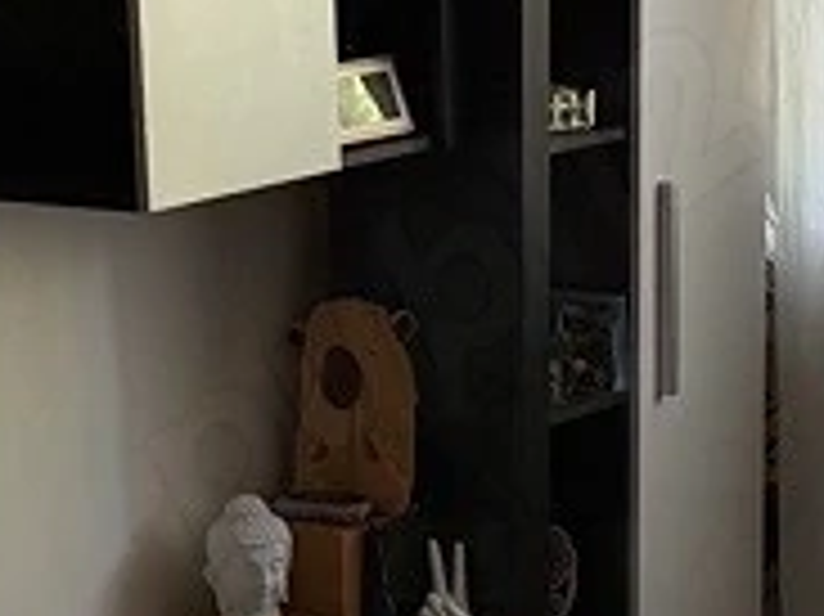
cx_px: 923
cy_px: 207
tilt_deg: -9.5
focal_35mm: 131
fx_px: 3116
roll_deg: +0.5
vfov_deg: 11.3
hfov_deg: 14.7
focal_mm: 6.76
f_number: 1.78
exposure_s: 1/60
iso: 400
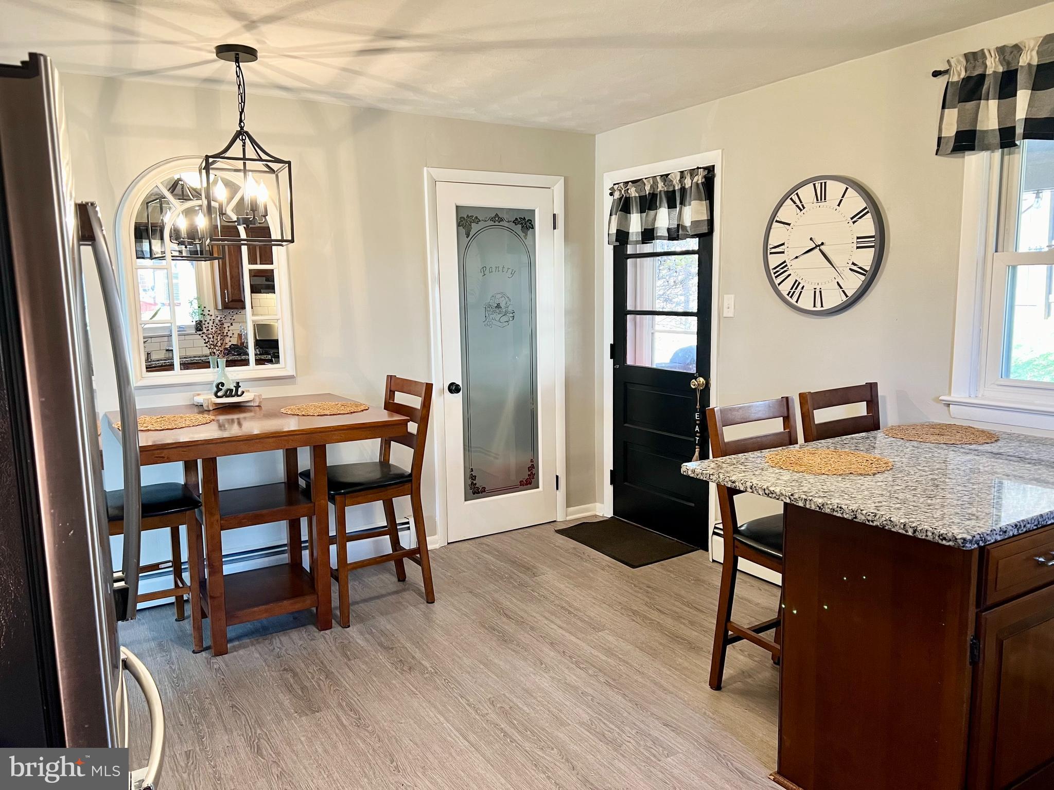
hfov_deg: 67.3
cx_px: 527
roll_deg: +1.1
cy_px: 395
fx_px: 792
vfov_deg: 53.1
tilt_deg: -8.1
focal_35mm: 26
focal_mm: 5.7
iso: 125
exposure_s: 1/60
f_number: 1.5
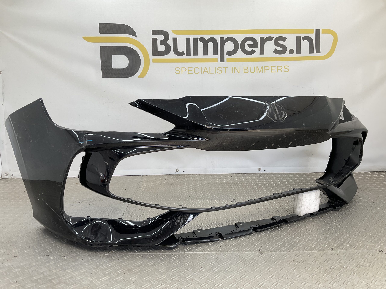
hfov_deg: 61.7
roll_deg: +0.8
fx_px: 323
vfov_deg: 48.2
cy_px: 144
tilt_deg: -9.1
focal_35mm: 29
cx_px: 193
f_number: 1.8
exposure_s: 1/156
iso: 16
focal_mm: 3
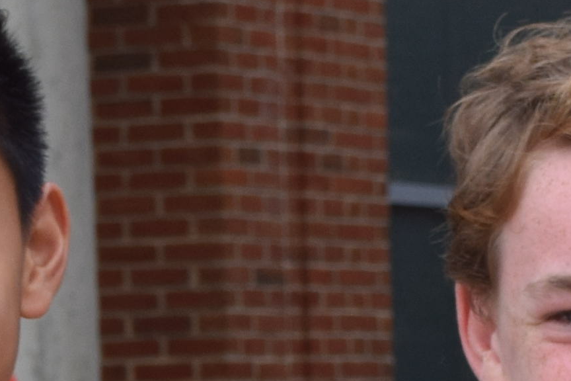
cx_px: 287
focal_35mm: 375
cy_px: 785
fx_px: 5947
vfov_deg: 3.6
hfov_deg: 5.5
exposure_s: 1/250
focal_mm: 36
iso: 220
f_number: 8
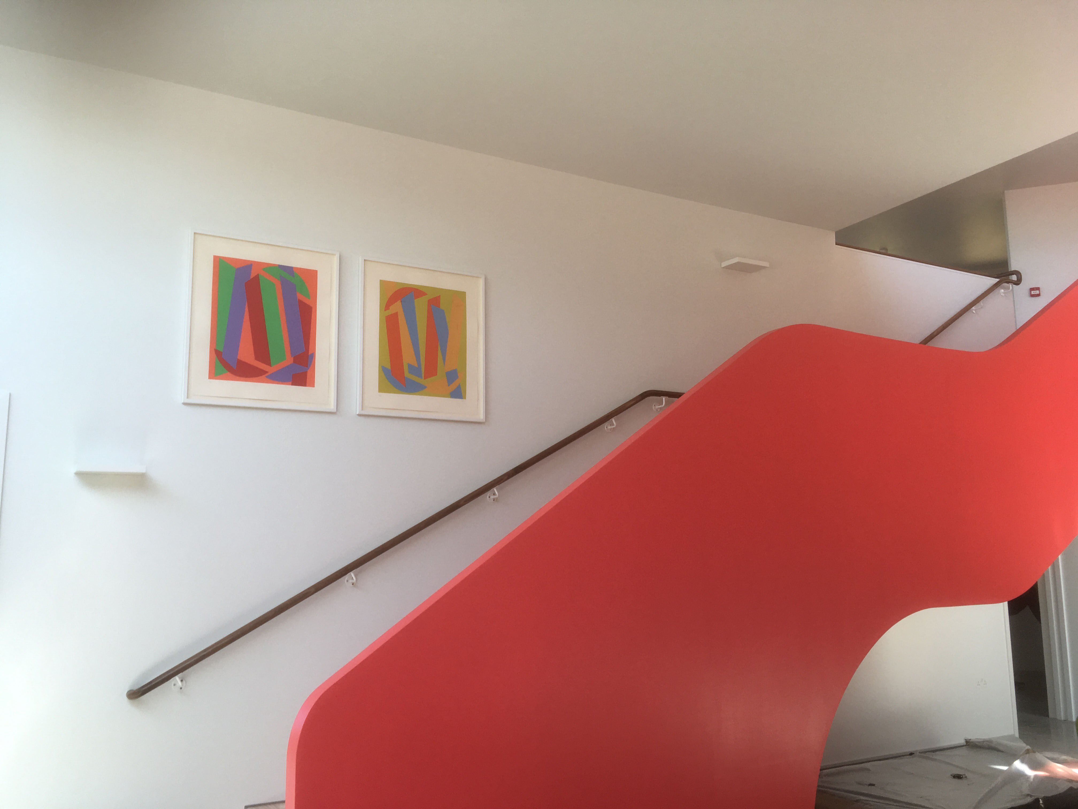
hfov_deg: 61.7
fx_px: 903
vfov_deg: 48.2
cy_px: 404
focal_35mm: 29
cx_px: 539
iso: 25
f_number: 2.2
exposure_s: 1/100
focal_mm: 4.15
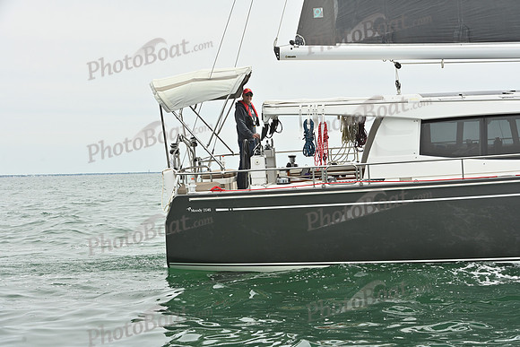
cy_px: 174
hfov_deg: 28.8
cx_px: 260
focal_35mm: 70
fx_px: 1011
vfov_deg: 19.5
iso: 320
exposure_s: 1/800
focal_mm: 70
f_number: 8
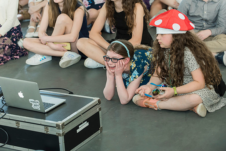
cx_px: 113
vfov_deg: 11.8
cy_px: 76
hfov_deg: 17.6
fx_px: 728
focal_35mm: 116
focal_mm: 116
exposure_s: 1/160
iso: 640
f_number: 4
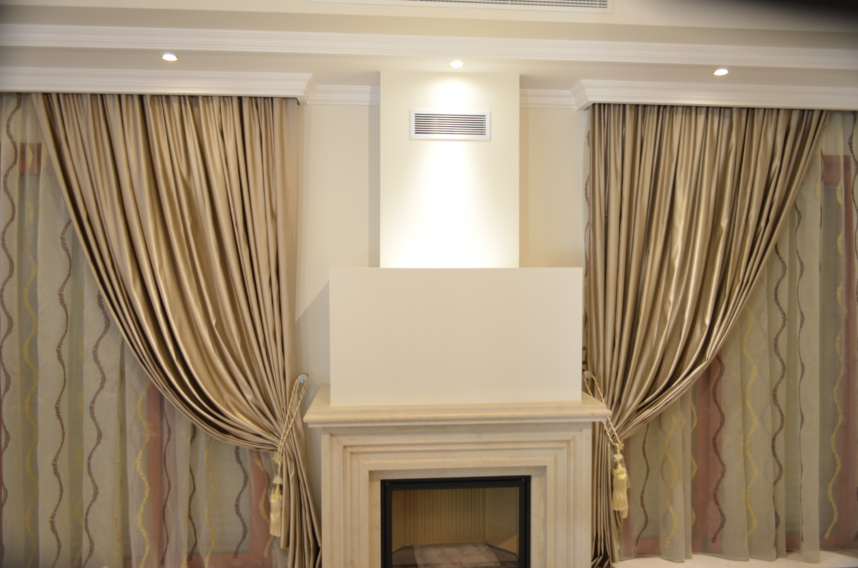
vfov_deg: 47.7
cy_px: 284
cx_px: 429
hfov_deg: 67.5
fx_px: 642
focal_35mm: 27
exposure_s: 1/10
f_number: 3.5
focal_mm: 18
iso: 500
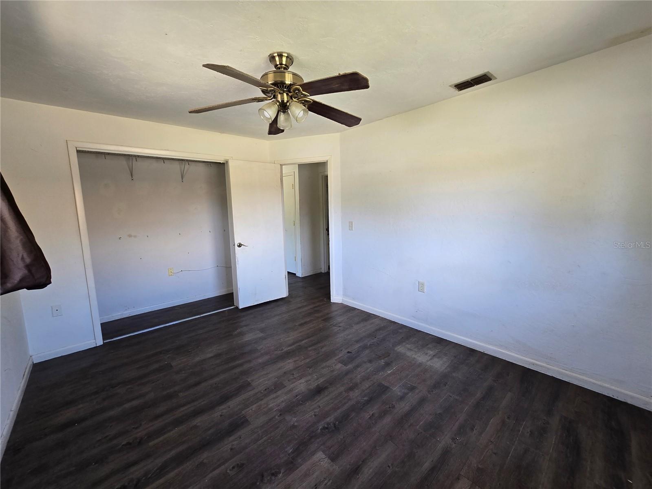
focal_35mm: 13
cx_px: 326
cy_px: 244
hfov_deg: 106.2
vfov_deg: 89.9
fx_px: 245
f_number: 2.2
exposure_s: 1/60
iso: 100
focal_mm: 2.2
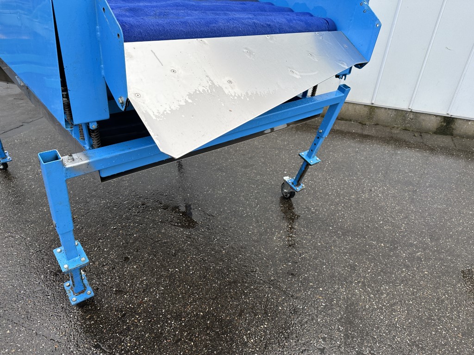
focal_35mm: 24
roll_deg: -4.2
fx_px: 329
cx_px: 237
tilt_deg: -31.3
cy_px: 178
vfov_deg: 56.8
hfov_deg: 71.6
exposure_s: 1/836
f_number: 1.78
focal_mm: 6.86
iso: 80
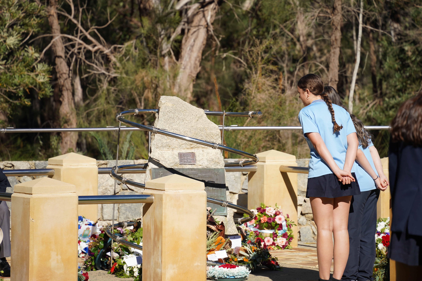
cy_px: 140
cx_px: 211
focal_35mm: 200
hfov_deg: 10.3
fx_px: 2344
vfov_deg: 6.9
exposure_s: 1/500
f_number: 5.6
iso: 100
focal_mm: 200
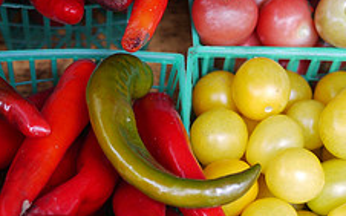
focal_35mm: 109
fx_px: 1027
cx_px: 155
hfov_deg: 19.1
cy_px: 286
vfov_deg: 11.7
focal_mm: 20
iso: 100
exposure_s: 1/80
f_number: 1.8
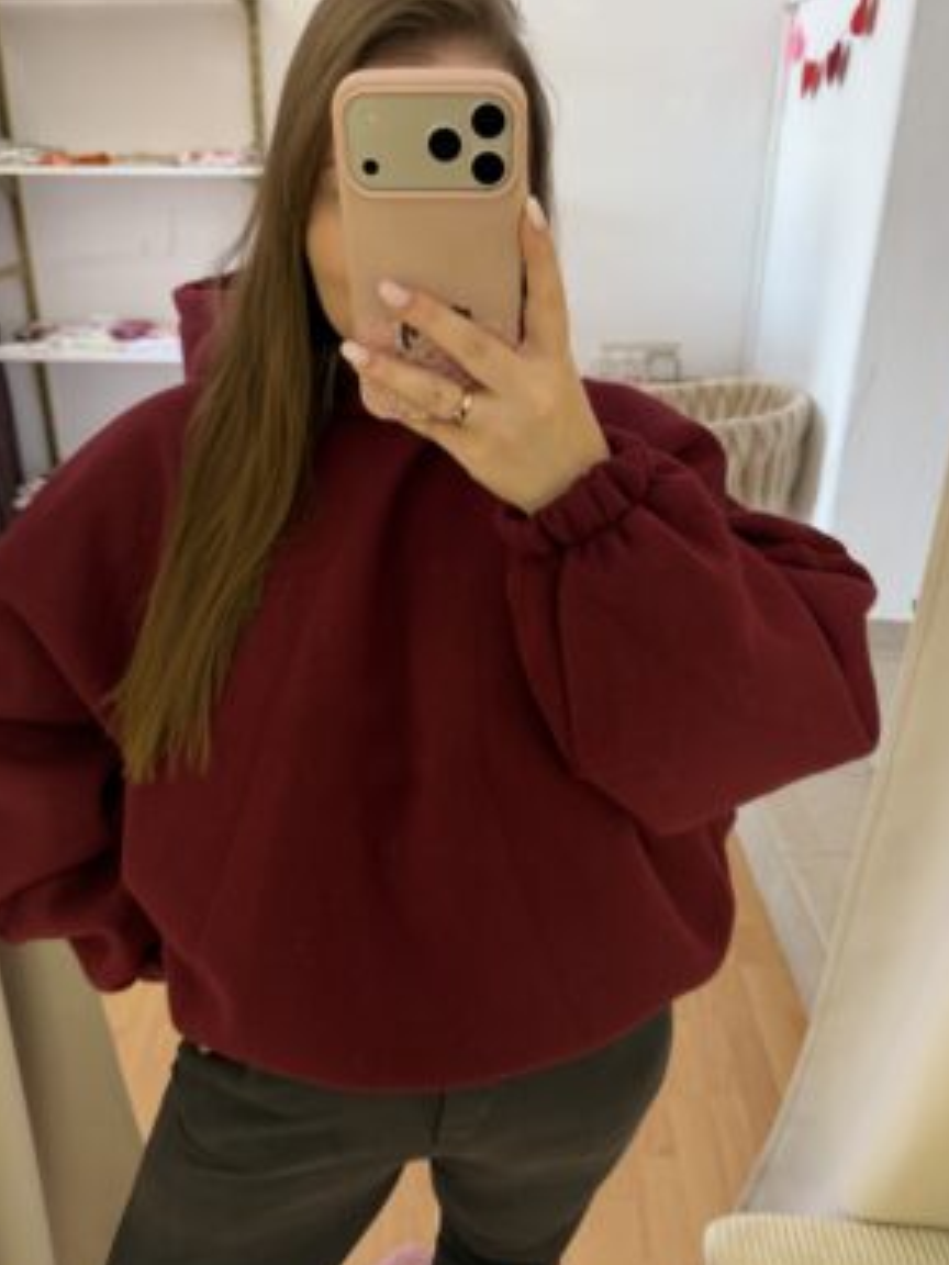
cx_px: 455
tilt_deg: -22.9
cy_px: 600
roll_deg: -1.2
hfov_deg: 51.3
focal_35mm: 27
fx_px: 987
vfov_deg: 65.3
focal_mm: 6.76
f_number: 1.78
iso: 200
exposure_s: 1/104
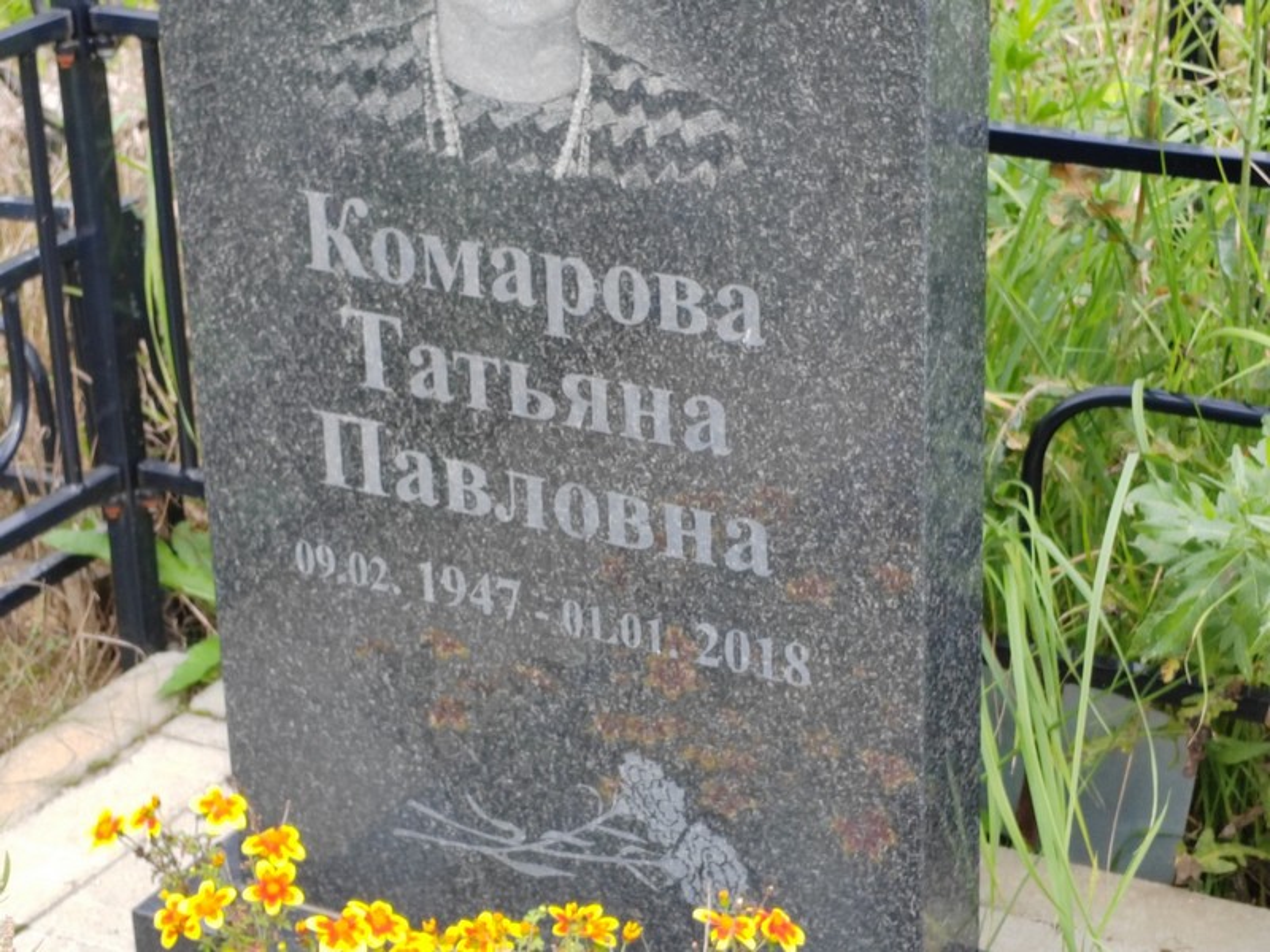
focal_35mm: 87
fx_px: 3192
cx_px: 635
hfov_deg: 22.5
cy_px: 476
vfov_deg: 17.0
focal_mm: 5.52
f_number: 1.9
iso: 100
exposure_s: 1/190
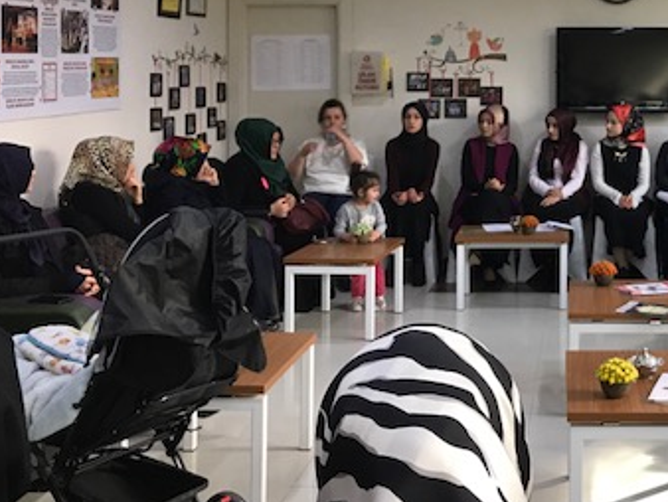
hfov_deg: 34.3
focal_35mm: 53
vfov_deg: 26.8
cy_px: 69
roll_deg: -0.1
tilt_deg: +1.5
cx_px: 589
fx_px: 1023
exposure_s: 1/33
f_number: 1.8
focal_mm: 3.99
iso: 40
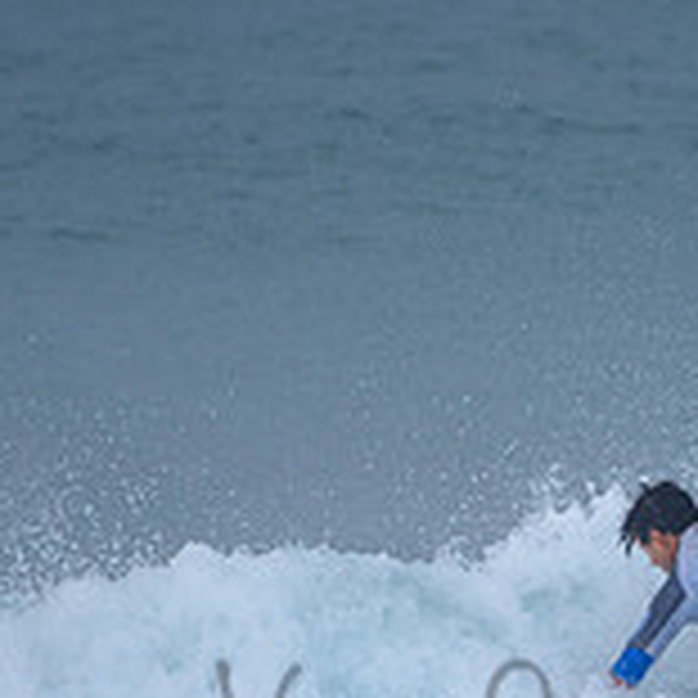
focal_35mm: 1591
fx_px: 36296
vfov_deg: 1.1
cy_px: 691
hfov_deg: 1.1
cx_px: 680
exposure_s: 1/800
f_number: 5.6
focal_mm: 500
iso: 180
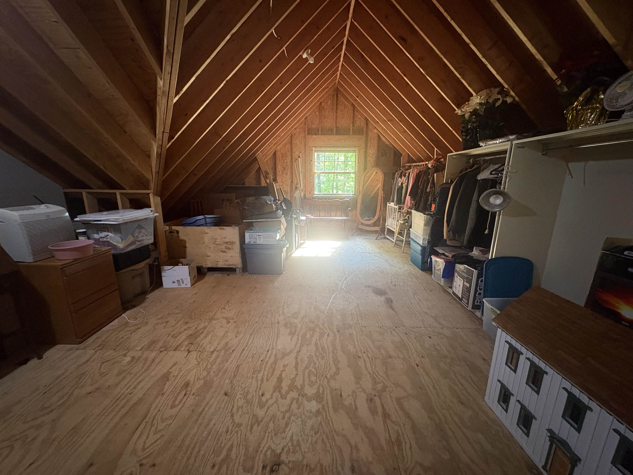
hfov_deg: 102.1
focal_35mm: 14
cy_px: 238
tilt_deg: -12.4
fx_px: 256
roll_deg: +0.6
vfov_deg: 85.7
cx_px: 316
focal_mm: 2.22
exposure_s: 1/60
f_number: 2.2
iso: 500
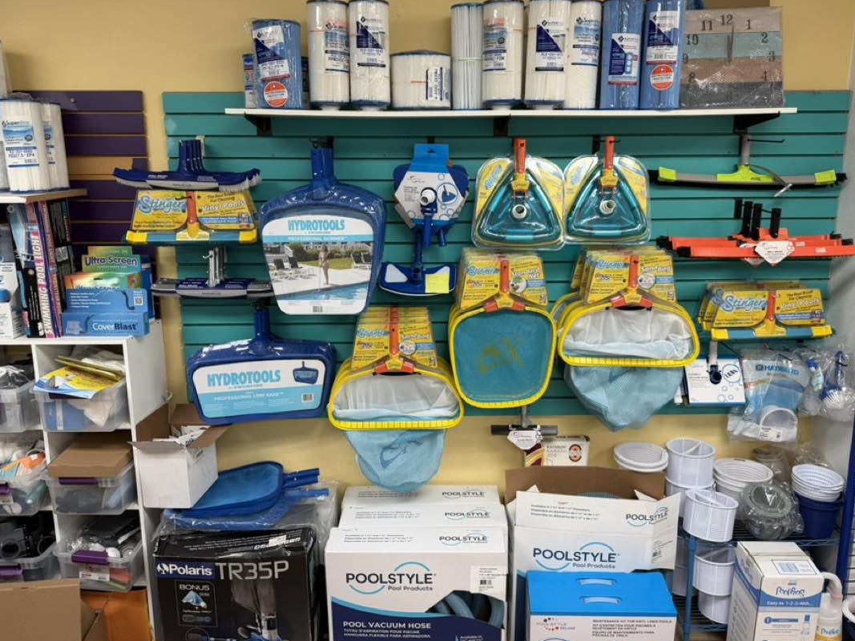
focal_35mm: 27
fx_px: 667
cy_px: 295
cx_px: 449
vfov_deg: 51.3
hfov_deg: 65.3
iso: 125
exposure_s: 1/60
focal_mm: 6.76
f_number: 1.78
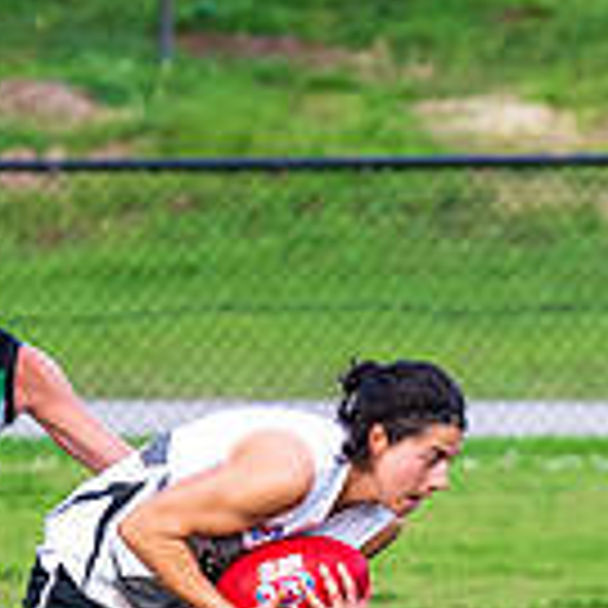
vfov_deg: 1.1
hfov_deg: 1.1
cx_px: -36
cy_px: 644
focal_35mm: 1557
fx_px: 30940
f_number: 8
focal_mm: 260
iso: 800
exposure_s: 1/400
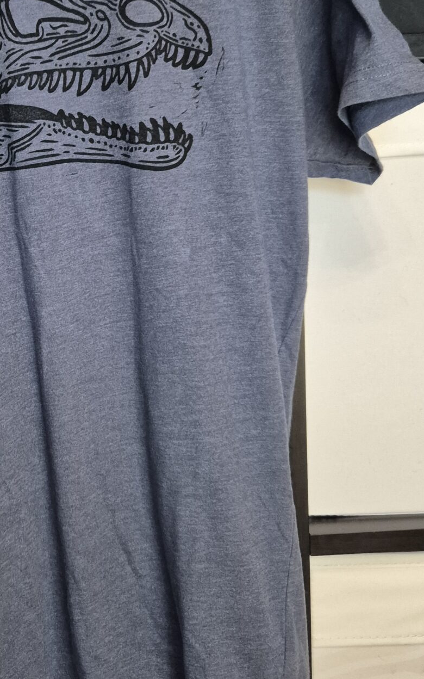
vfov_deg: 40.1
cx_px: 34
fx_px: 924
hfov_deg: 25.0
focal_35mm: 50
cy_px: 266
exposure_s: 1/100
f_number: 1.8
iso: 1250
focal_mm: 5.4
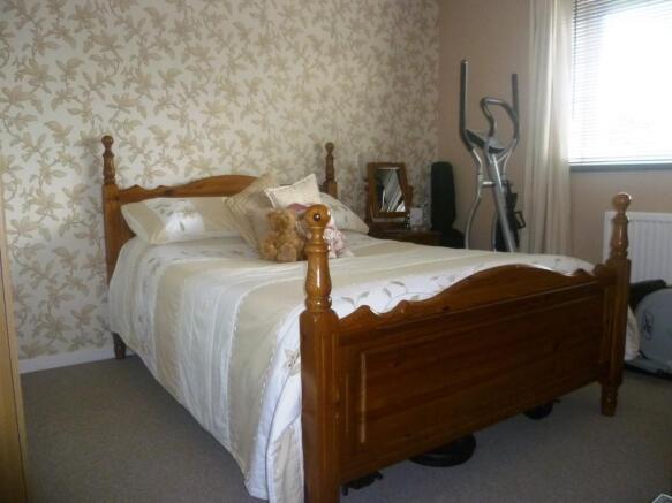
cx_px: 336
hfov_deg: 63.5
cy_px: 252
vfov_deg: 49.7
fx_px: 543
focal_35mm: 28
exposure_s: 1/30
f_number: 2.8
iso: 320
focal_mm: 5
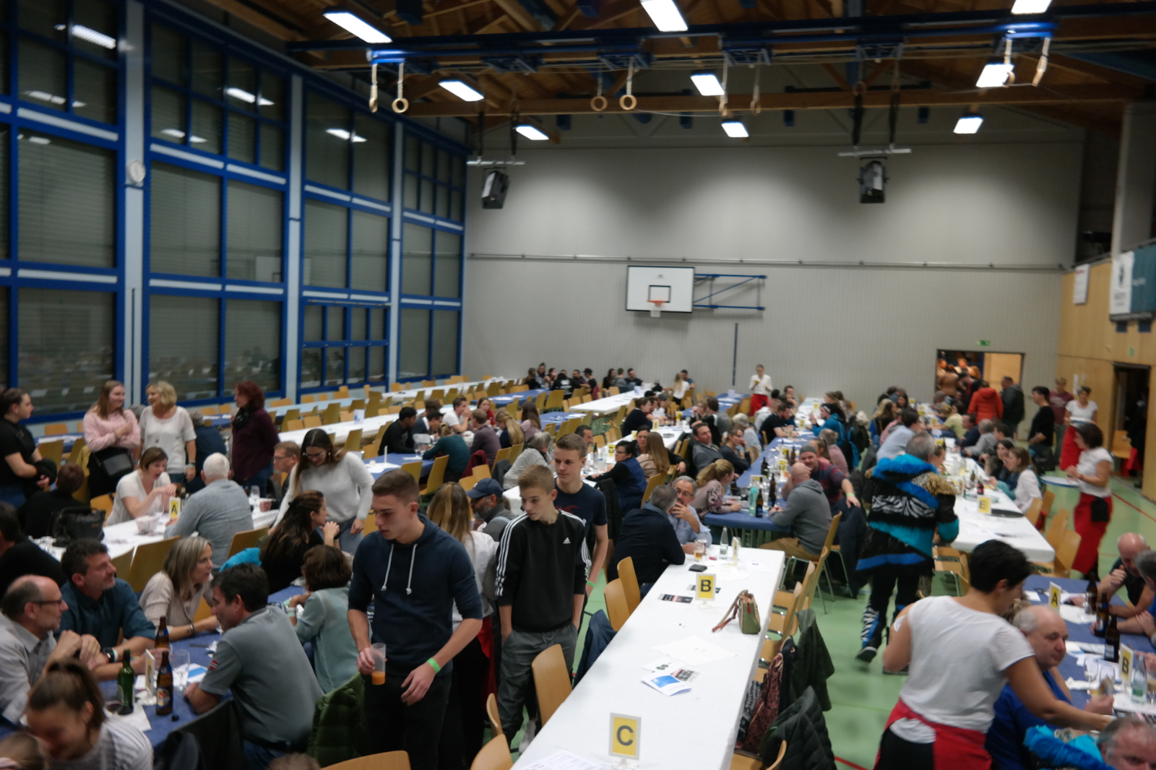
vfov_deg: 44.9
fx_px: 931
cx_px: 578
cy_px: 385
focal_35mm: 29
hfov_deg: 63.7
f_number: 3.5
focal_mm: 19
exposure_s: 1/40
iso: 800
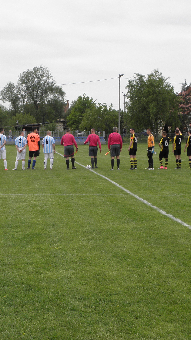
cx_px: 63
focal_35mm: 60
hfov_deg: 20.0
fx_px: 540
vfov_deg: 34.9
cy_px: 171
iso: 64
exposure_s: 1/100
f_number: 4.5
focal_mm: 7.31
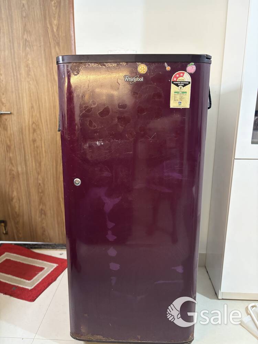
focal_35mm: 26
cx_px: 129
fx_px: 258
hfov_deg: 53.1
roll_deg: -1.0
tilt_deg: -14.3
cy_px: 172
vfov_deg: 67.3
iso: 400
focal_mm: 5.96
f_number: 1.6
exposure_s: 1/33
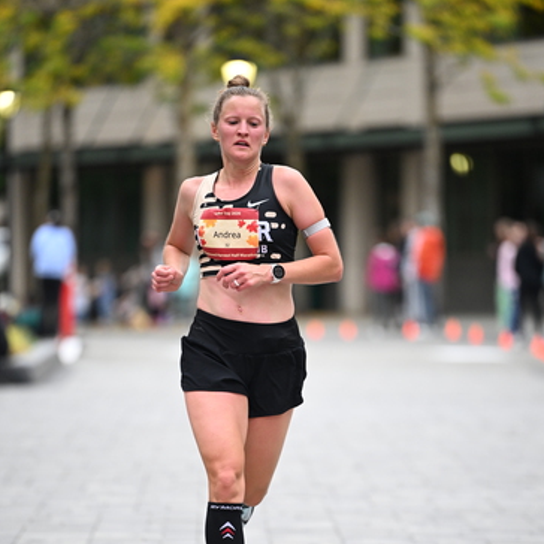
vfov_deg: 6.8
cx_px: 273
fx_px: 4569
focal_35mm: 257
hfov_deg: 6.8
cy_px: 387
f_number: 2.8
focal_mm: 200
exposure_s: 1/1250
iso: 1600
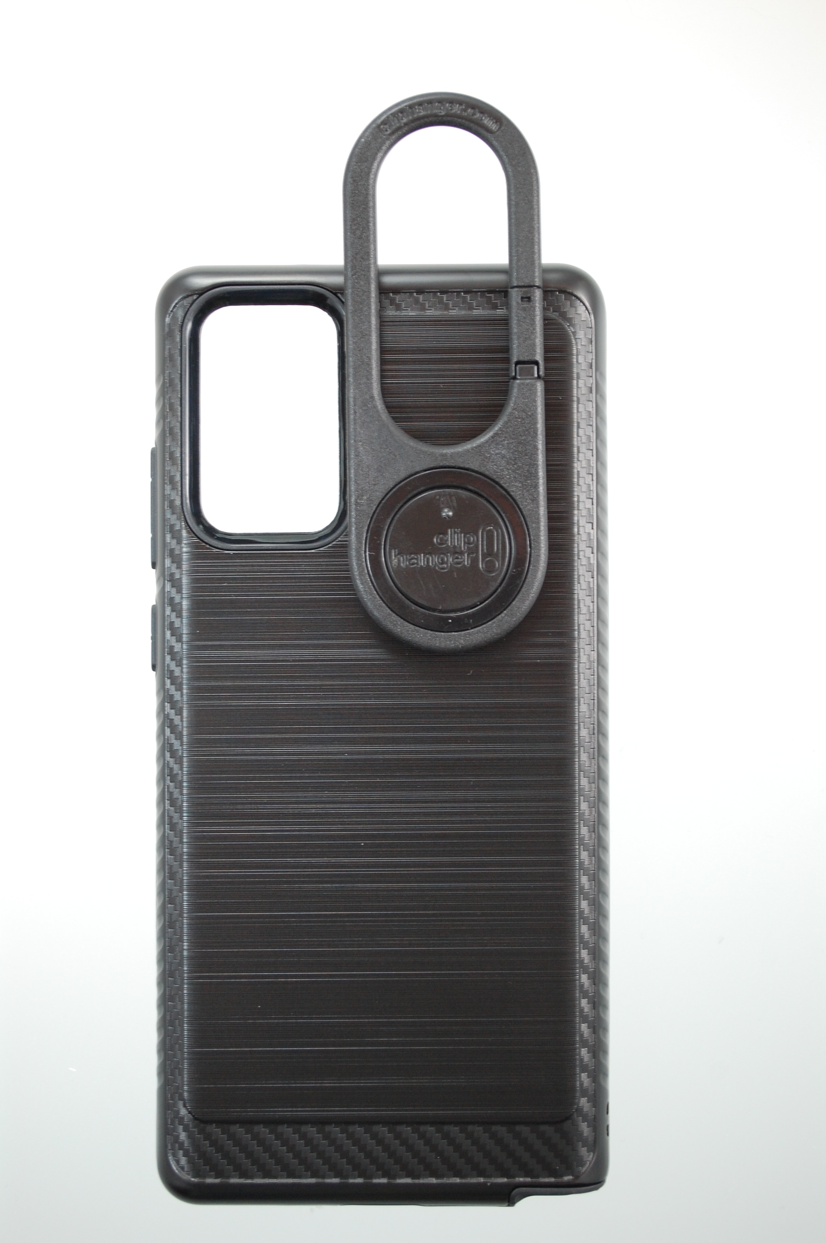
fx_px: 1862
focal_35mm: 54
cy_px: 622
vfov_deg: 36.9
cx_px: 413
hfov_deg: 25.0
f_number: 5.3
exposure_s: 1/30
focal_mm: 36
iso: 500
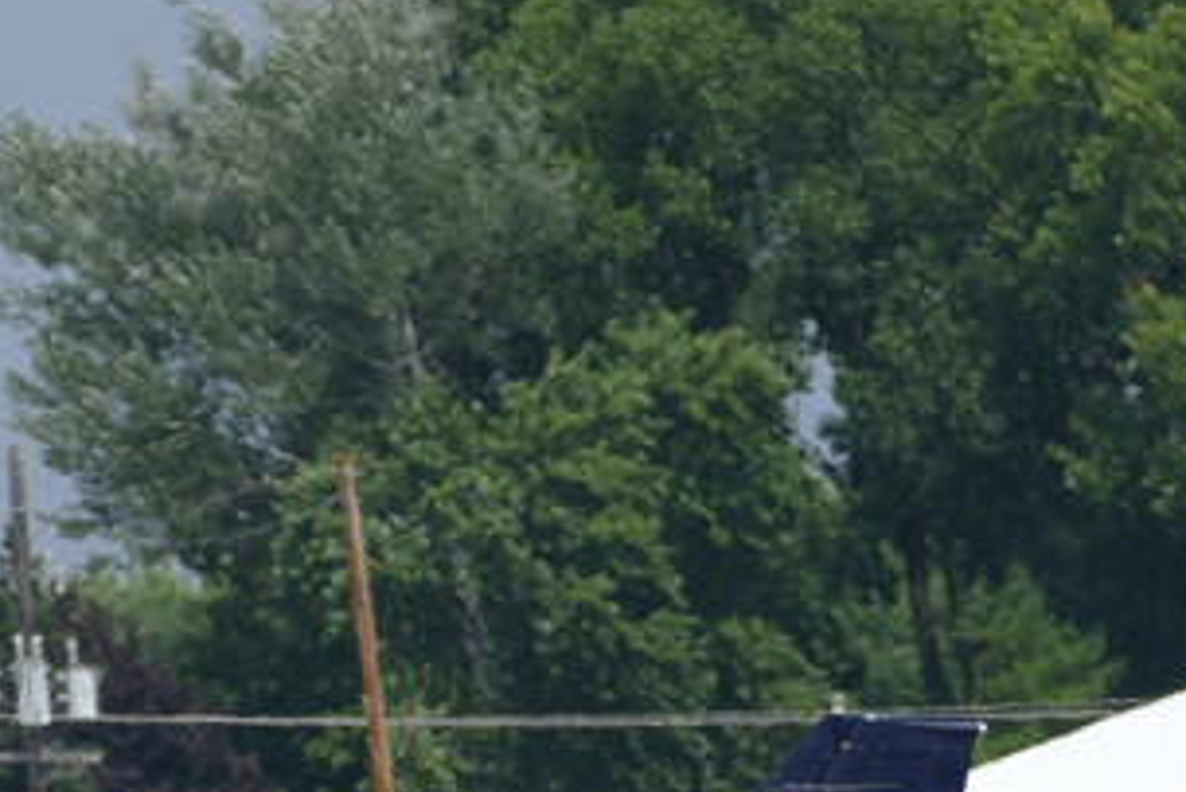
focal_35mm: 924
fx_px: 30454
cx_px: 51
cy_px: 810
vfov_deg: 1.5
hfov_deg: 2.2
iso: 125
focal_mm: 146
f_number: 4
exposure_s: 1/2500
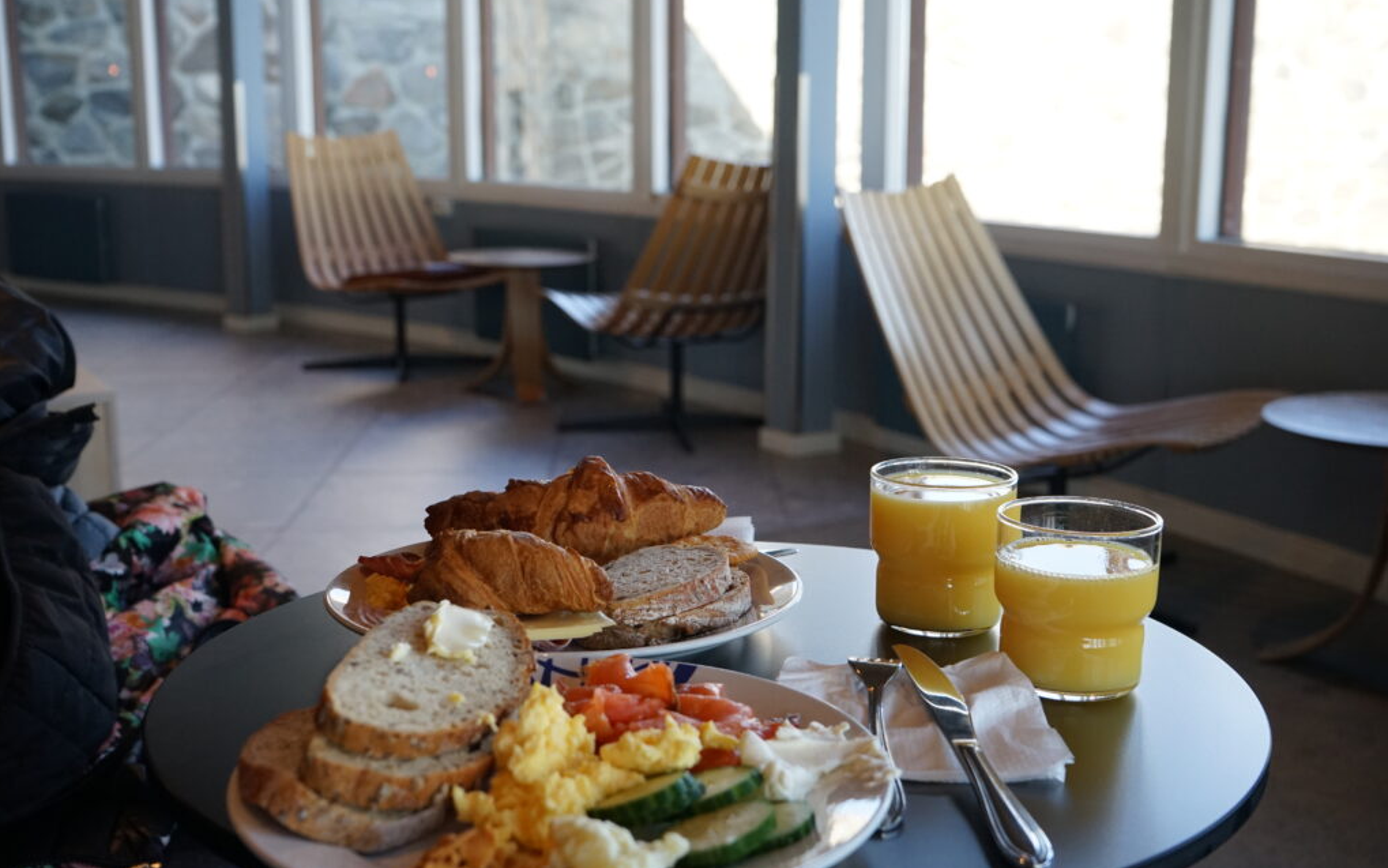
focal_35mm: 42
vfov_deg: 30.5
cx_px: 693
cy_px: 426
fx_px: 1589
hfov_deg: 47.2
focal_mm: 41
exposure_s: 1/160
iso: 1250
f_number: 6.3
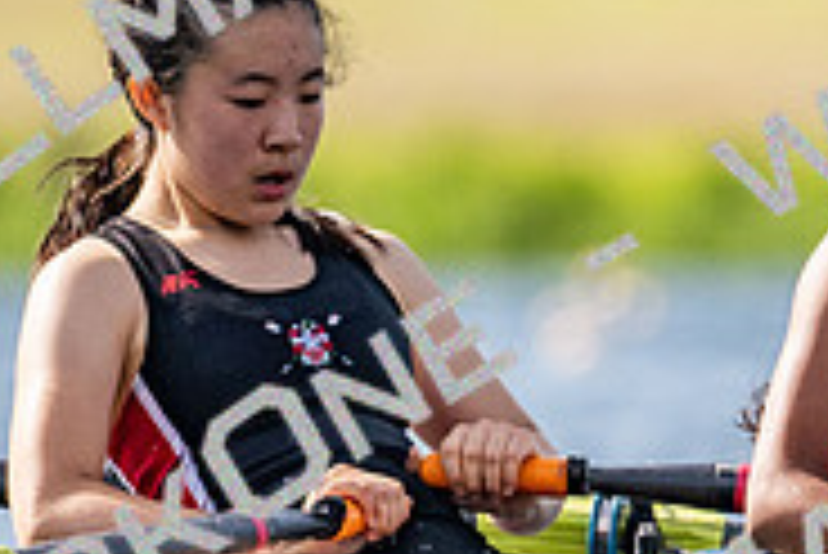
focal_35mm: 1888
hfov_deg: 1.1
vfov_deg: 0.7
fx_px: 43457
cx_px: 1264
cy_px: 230
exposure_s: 1/2500
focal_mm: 400
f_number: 4.5
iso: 320
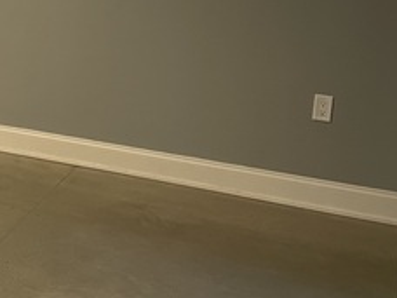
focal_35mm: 76
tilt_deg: -8.1
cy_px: 10
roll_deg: -1.7
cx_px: -158
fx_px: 872
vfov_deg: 18.9
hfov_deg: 22.2
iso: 250
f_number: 1.6
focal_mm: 4.2
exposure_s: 1/60
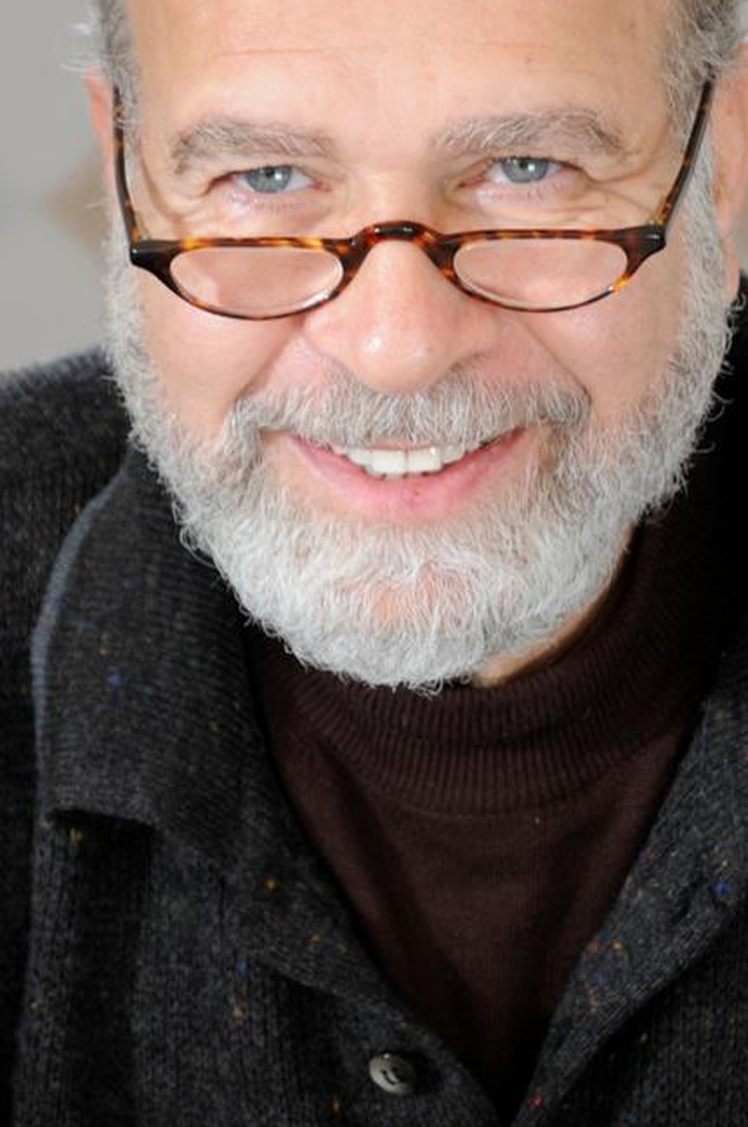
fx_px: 7090
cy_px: 317
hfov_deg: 6.0
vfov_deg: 9.1
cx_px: 346
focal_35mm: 227
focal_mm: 85
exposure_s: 1/25
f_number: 5.6
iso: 400
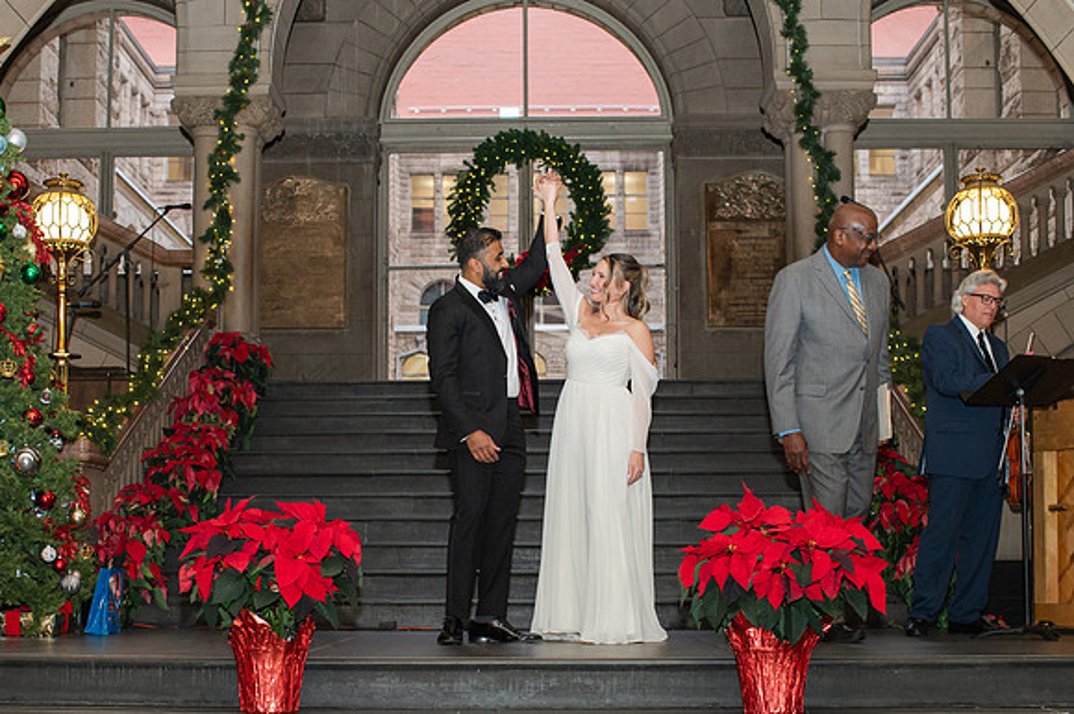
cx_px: 479
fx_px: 1474
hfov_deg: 40.0
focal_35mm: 49
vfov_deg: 27.0
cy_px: 491
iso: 1000
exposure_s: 1/200
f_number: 3.5
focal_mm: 35
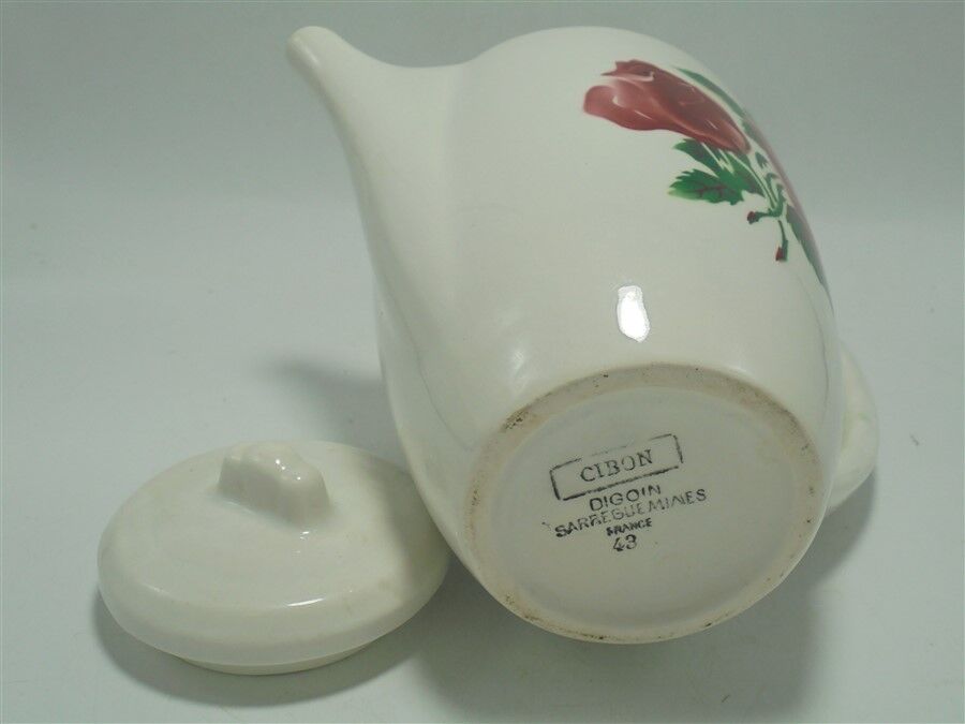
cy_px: 362
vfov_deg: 37.7
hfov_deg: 49.0
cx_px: 482
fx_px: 1059
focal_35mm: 38
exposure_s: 1/125
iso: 100
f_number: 4.2
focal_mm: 6.9
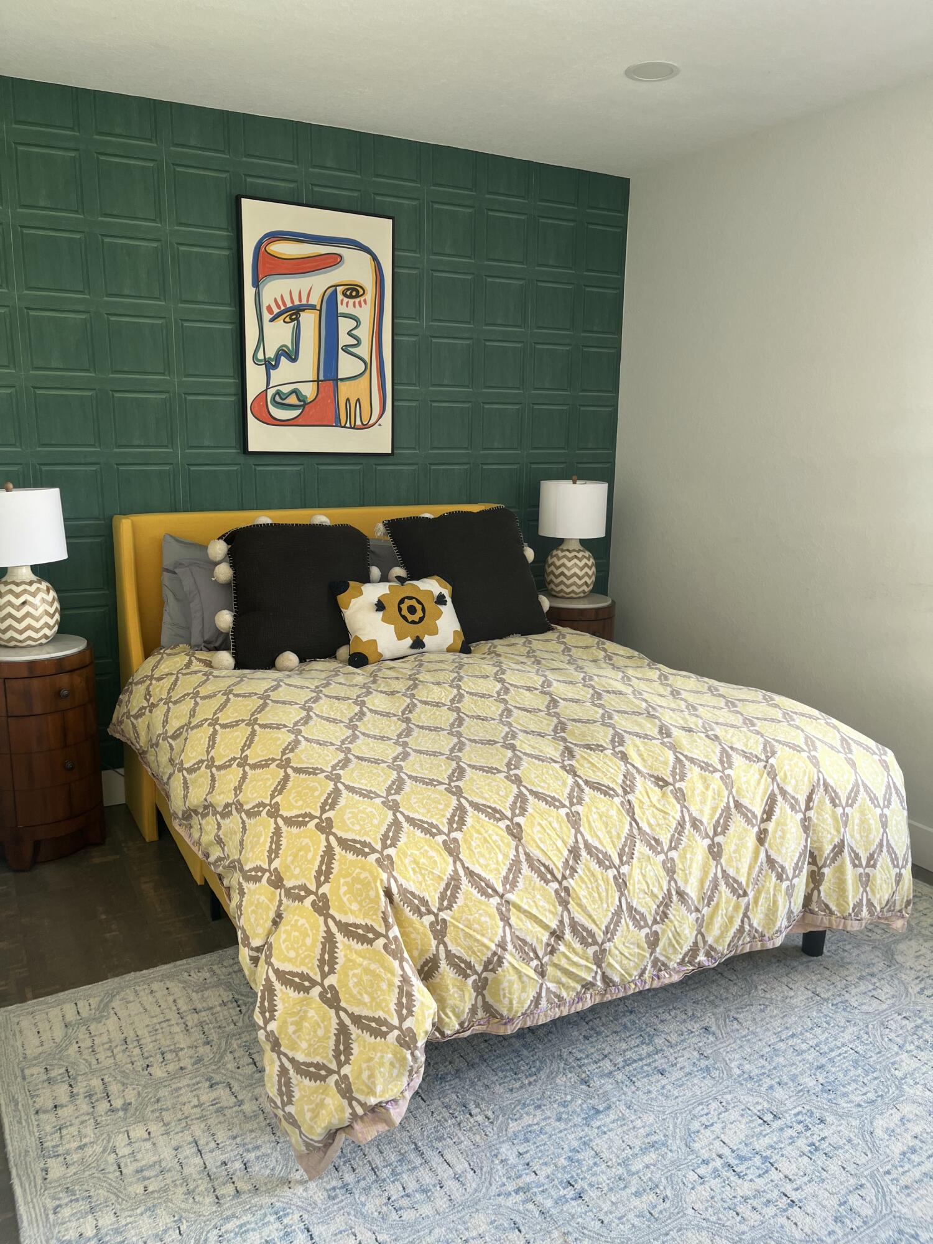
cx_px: 466
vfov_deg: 67.3
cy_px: 622
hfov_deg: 53.1
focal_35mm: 26
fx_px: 934
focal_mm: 5.1
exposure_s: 1/122
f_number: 1.6
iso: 50
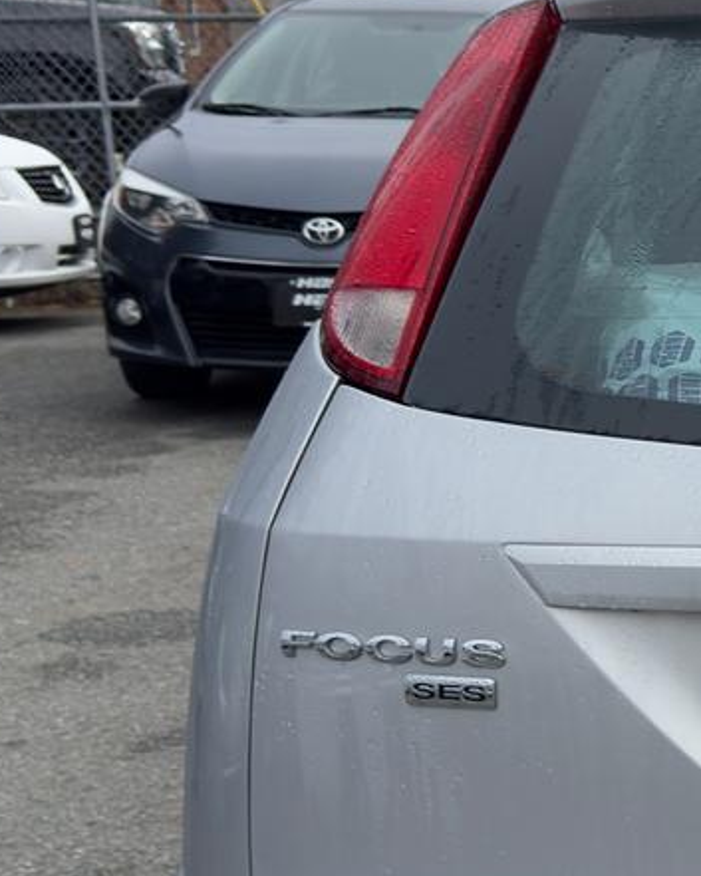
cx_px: 1178
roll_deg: +1.2
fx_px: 1763
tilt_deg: -12.2
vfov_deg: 27.6
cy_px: 642
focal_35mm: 68
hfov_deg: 18.6
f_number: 1.78
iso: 100
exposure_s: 1/2882
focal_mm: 6.76
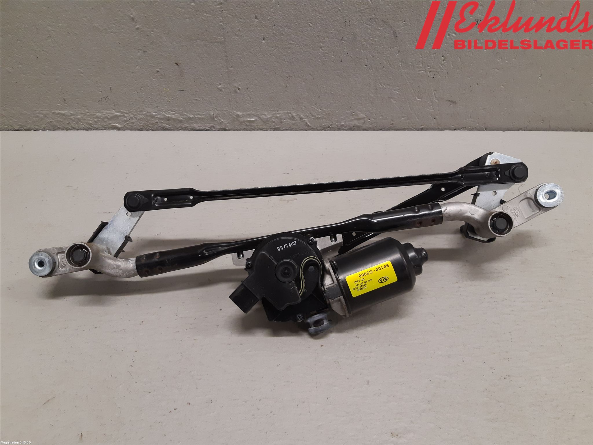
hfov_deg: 67.3
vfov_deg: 53.1
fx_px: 445
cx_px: 296
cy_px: 222
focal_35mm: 26
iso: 125
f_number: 1.7
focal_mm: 3.93
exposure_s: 1/50
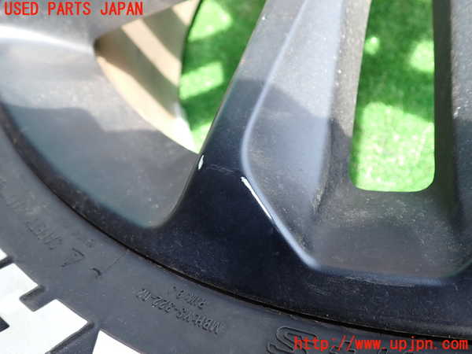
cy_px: 177
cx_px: 236
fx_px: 409
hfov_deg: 60.0
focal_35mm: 30
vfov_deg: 46.8
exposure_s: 1/125
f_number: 2.3
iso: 100
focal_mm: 5.4
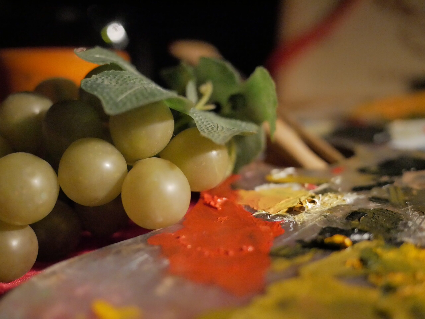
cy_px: 160
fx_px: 491
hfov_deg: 46.8
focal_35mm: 40
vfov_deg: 36.0
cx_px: 212
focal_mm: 20
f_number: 2
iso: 6400
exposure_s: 1/2500
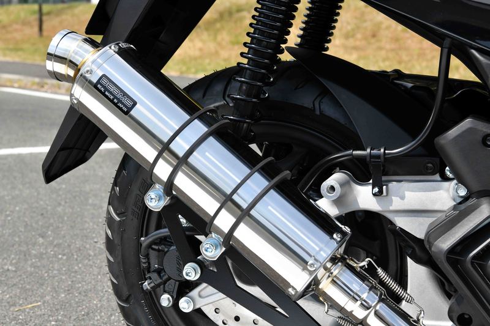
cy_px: 163
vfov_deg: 21.9
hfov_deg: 32.4
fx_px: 844
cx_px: 245
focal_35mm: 62
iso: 1000
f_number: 13
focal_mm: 62
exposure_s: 1/1250
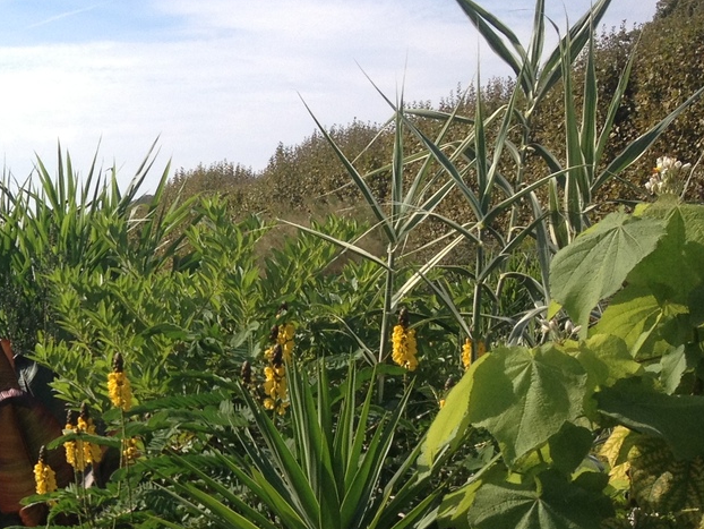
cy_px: 446
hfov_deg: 20.1
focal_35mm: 90
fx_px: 1831
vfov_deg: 16.3
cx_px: -189
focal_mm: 4.28
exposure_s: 1/1416
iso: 50
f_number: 2.4
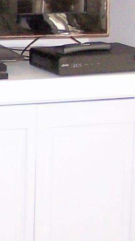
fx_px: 1031
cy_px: 42
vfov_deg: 13.2
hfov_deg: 7.3
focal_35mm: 162
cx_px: -100
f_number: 2.8
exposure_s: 1/60
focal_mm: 6.3
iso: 140
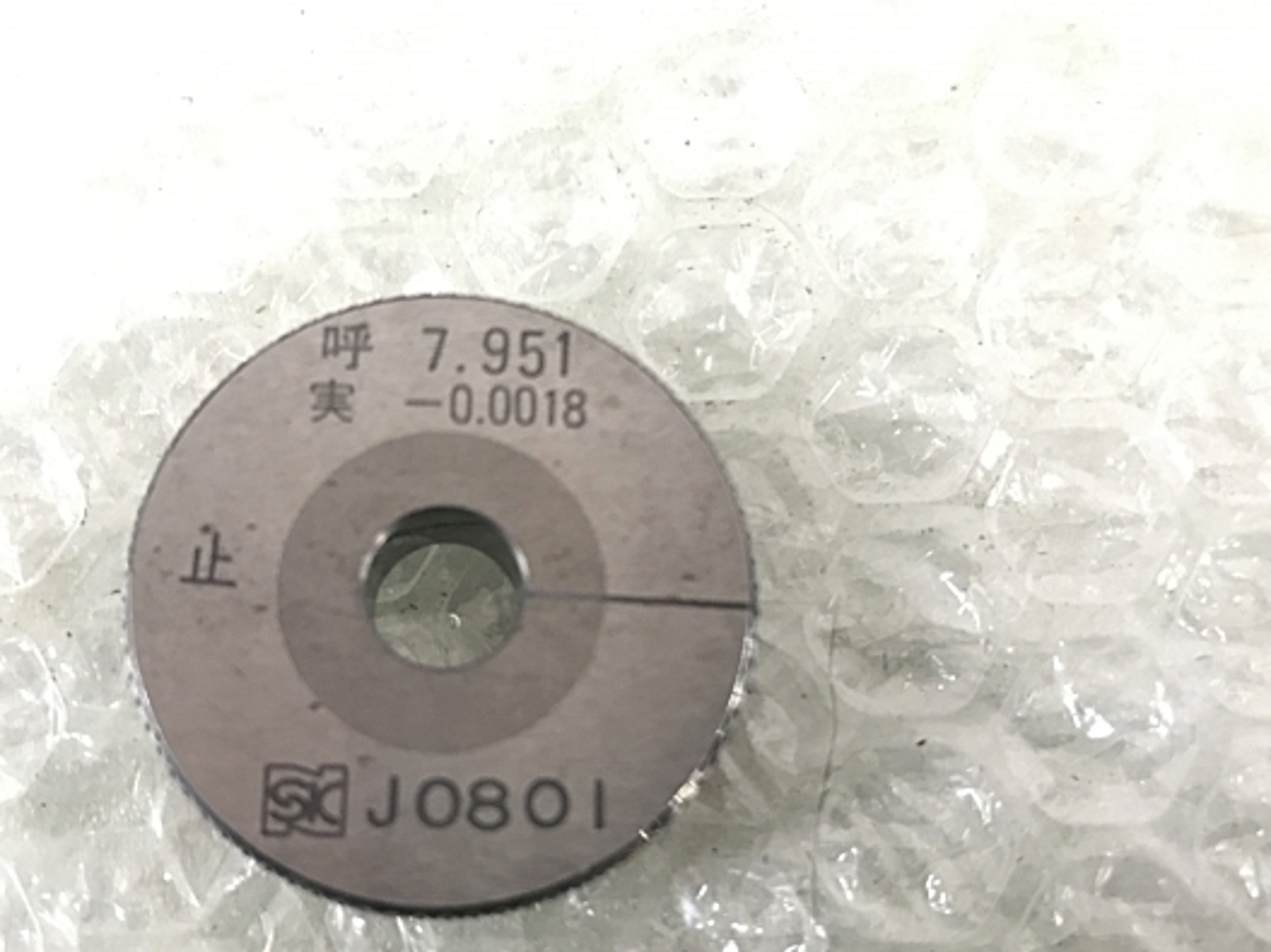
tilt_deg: -77.0
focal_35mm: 34
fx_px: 1248
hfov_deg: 53.6
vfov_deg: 41.6
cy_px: 566
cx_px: 509
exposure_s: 1/30
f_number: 1.8
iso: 40
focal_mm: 3.99
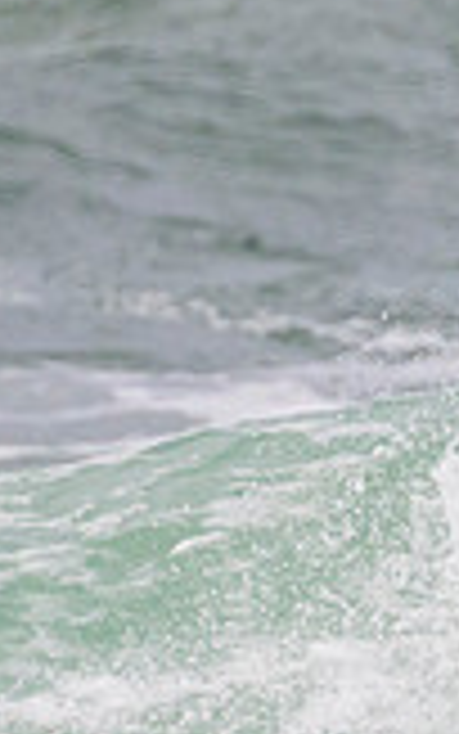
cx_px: 1107
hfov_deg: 0.3
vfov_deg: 0.5
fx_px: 78949
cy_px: 609
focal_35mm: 3948
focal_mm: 800
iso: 1600
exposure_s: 1/2000
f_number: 11
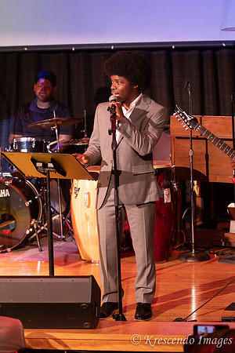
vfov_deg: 19.5
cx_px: 118
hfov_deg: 13.0
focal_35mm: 105
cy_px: 176
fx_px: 1028
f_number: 2.8
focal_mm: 70
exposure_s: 1/200
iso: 3200
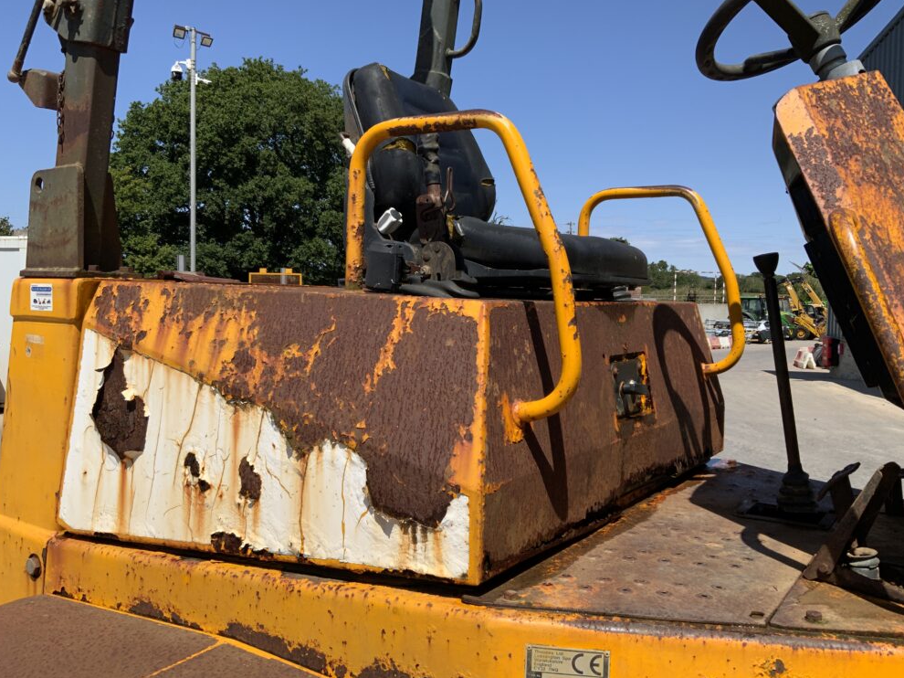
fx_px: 783
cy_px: 329
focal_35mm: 30
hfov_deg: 60.0
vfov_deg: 46.8
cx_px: 442
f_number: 1.8
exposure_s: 1/2227
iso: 20
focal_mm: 3
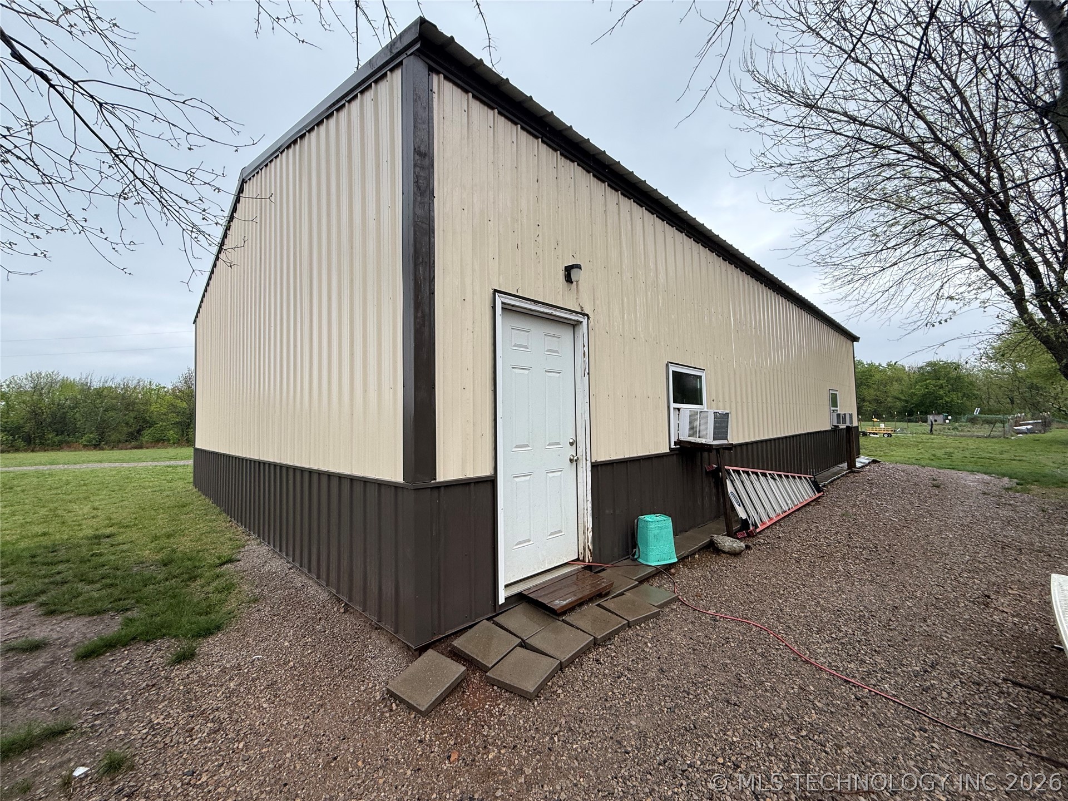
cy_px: 400
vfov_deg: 85.7
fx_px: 432
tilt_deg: +3.5
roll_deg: +1.3
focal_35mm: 14
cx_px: 534
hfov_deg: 102.1
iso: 50
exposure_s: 1/112
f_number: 2.2
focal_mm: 2.22
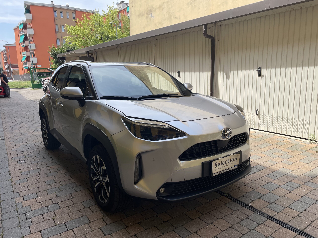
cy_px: 119
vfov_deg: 53.1
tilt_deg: -11.2
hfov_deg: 67.3
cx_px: 159
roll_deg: +0.8
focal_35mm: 26
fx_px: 239
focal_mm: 4.2
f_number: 1.6
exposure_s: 1/1289
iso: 32
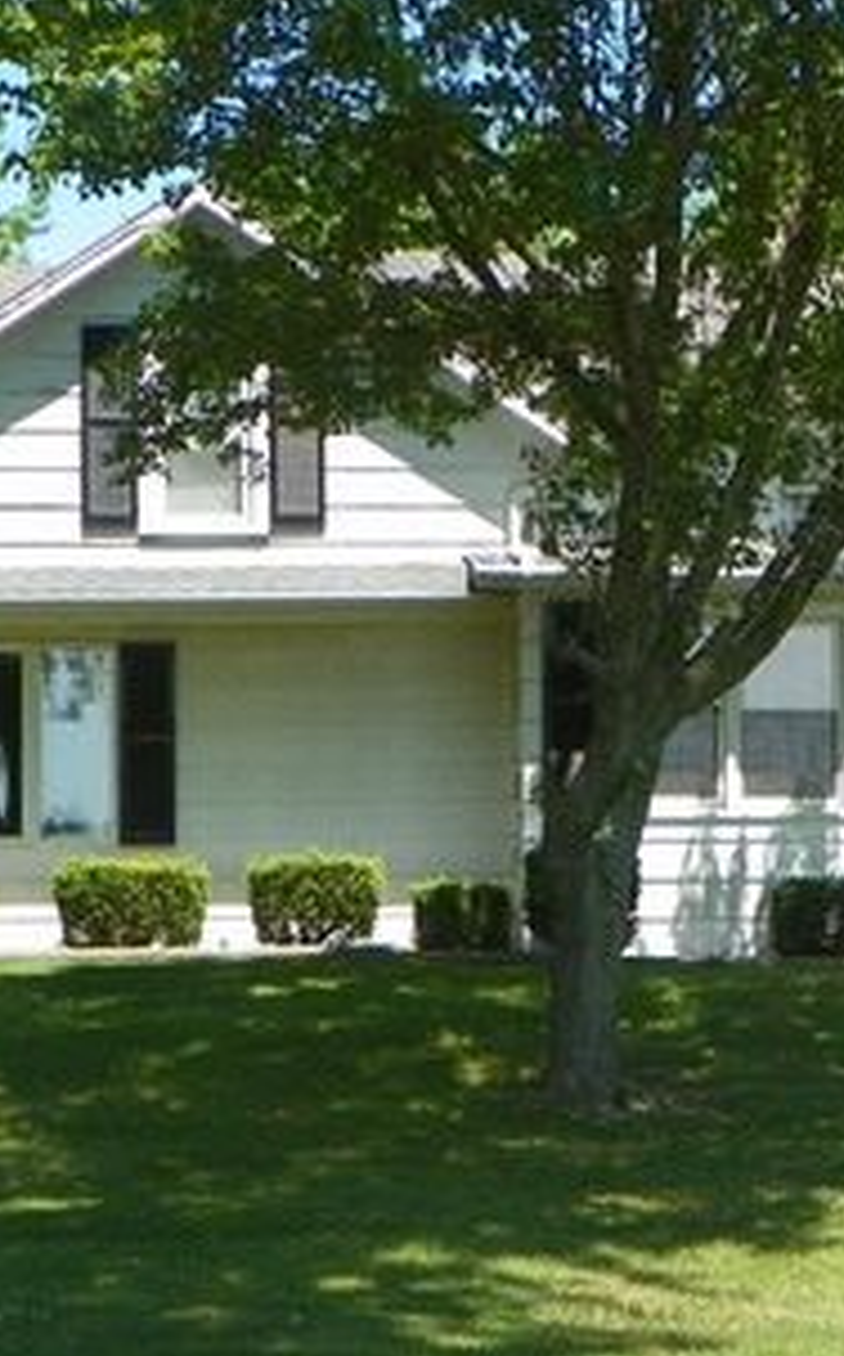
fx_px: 2990
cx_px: 642
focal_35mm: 81
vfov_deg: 25.6
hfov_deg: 16.0
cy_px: 674
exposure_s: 1/250
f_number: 4
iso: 64
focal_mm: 6.4
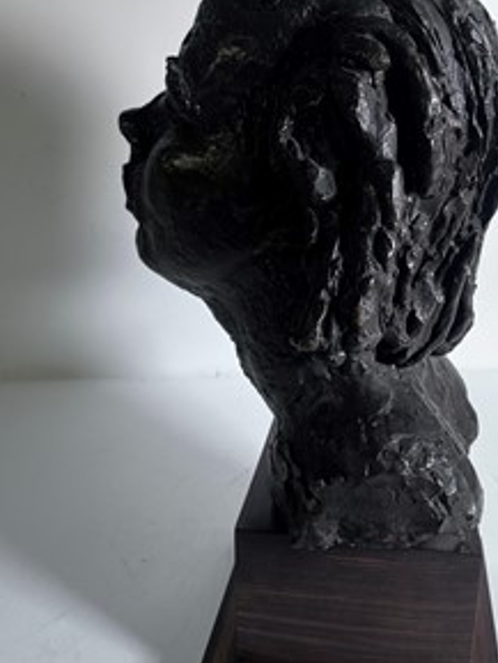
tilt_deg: -17.4
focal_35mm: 36
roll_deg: -0.1
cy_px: 250
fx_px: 690
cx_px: 303
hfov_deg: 39.5
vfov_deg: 50.8
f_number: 1.6
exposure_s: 1/100
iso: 40
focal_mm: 5.1
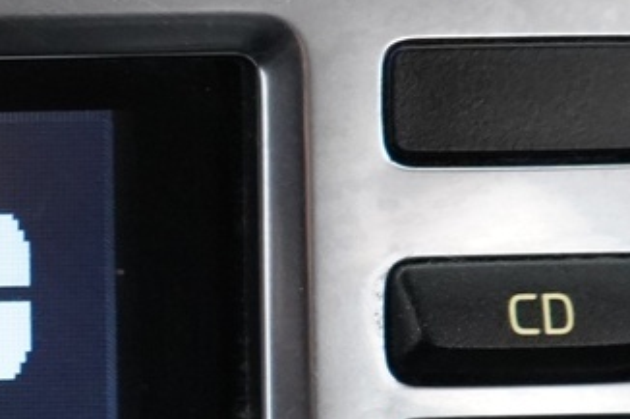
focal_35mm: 169
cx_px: -568
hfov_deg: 11.2
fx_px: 2956
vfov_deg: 8.1
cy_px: 243
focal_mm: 34
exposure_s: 1/40
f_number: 4
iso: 4000
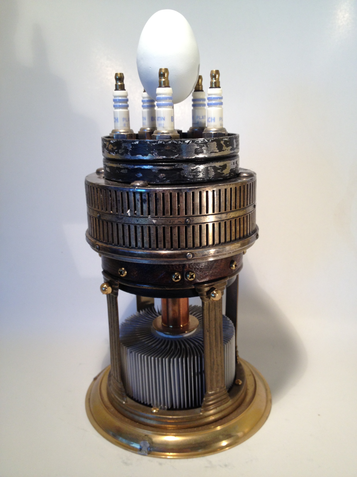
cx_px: 178
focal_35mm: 35
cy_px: 238
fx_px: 481
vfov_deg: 52.6
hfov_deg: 40.7
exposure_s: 1/120
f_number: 2.4
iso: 80
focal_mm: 4.28
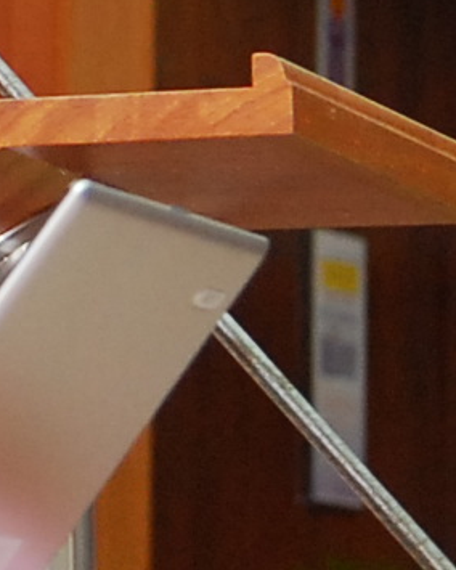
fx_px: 8536
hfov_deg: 3.0
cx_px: -865
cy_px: -194
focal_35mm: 506
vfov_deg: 3.8
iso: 500
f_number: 2.8
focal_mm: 44
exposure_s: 1/60
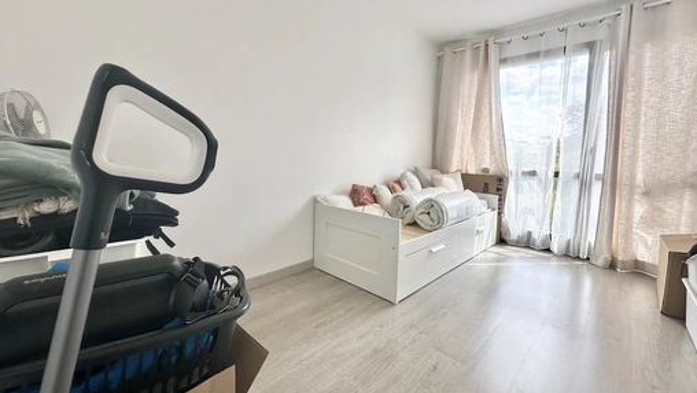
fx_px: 296
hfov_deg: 99.4
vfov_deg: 66.9
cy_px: 173
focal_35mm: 16
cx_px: 345
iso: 40
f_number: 2.2
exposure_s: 1/206
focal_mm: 2.22
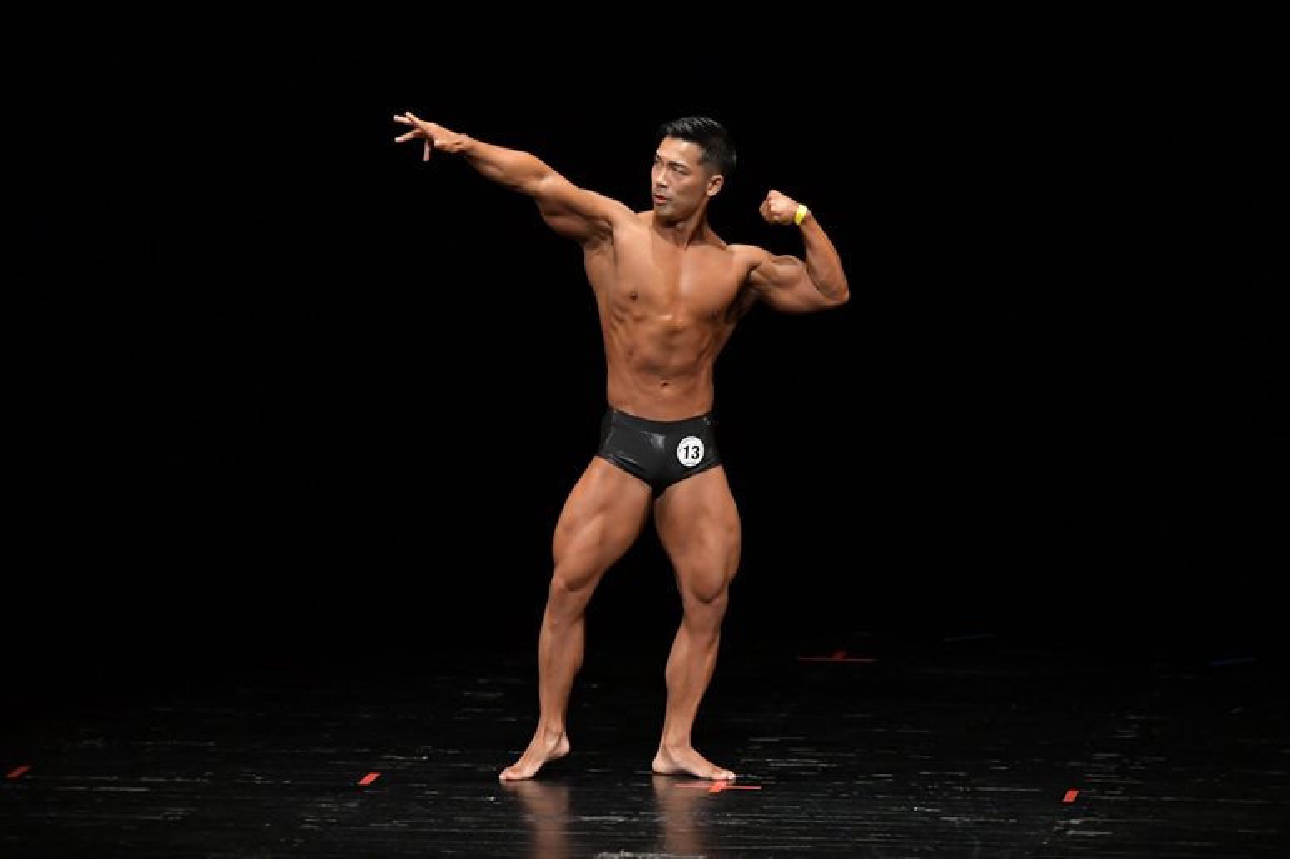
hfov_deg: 8.1
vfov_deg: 5.4
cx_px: 645
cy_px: 430
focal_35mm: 255
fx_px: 9133
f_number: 5.6
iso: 3200
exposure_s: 1/400
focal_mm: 170
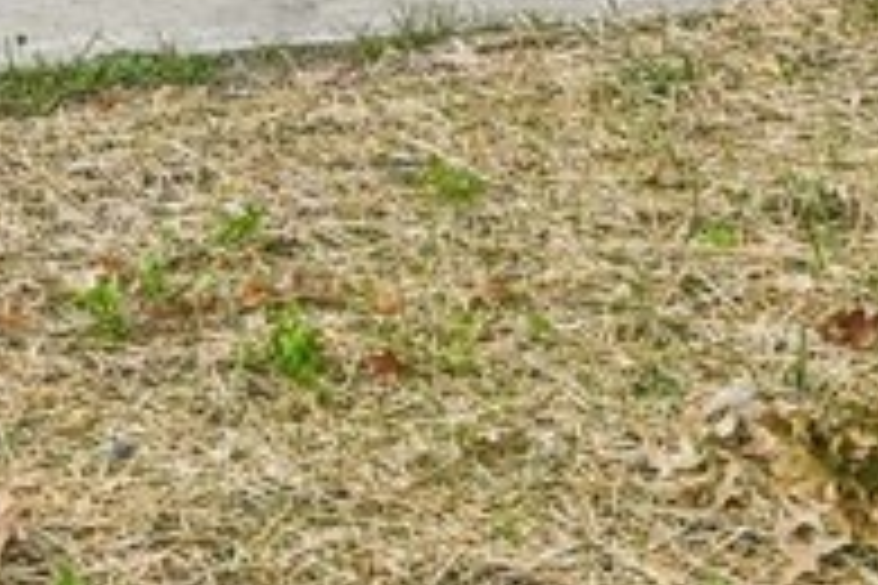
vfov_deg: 13.0
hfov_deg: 22.9
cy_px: -650
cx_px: 500
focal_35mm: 89
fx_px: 2170
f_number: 8
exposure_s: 1/400
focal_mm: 16
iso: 320
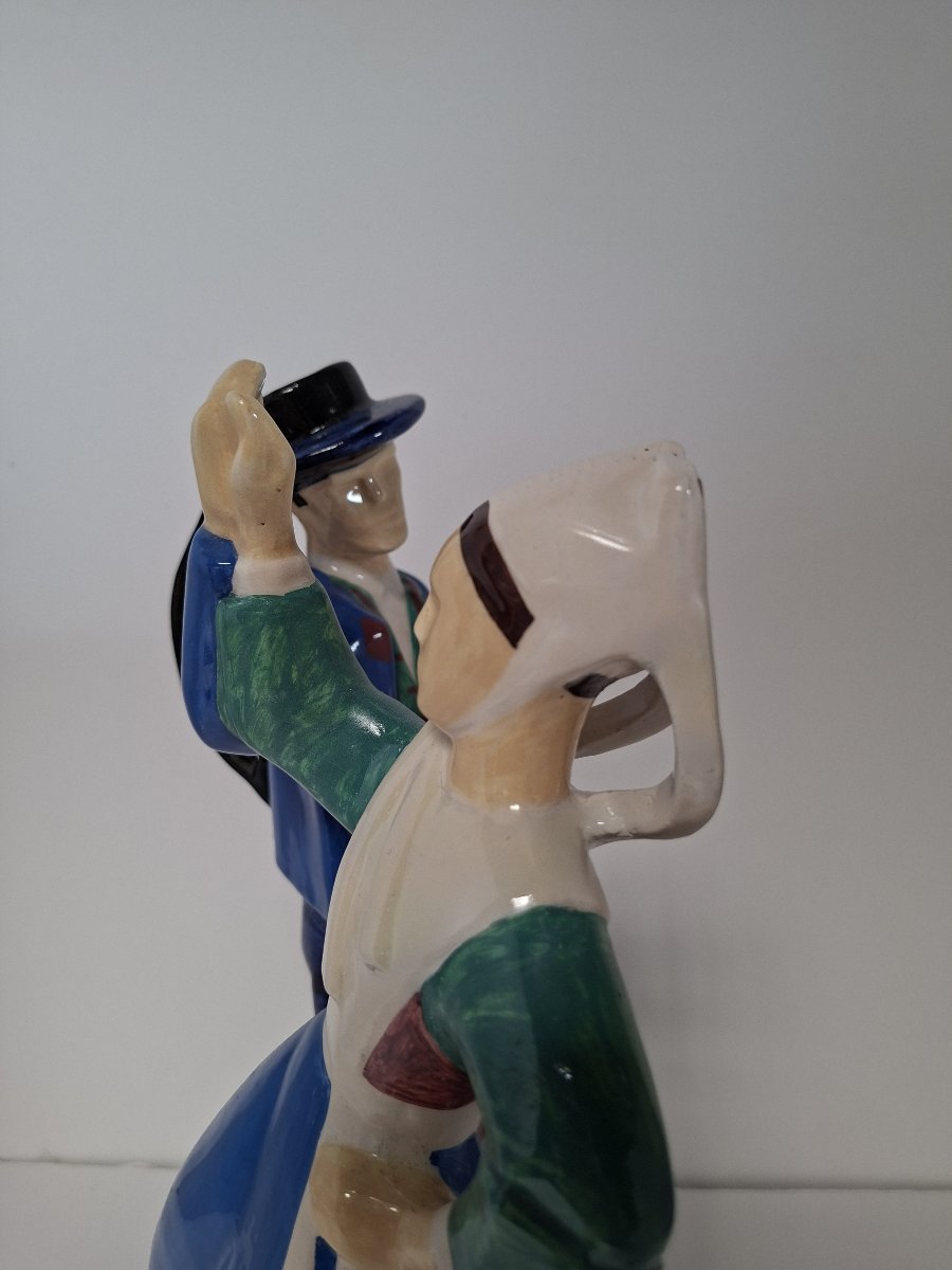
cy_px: 635
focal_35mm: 23
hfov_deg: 58.9
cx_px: 476
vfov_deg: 73.9
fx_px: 843
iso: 125
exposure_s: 1/120
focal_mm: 5.54
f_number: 1.8
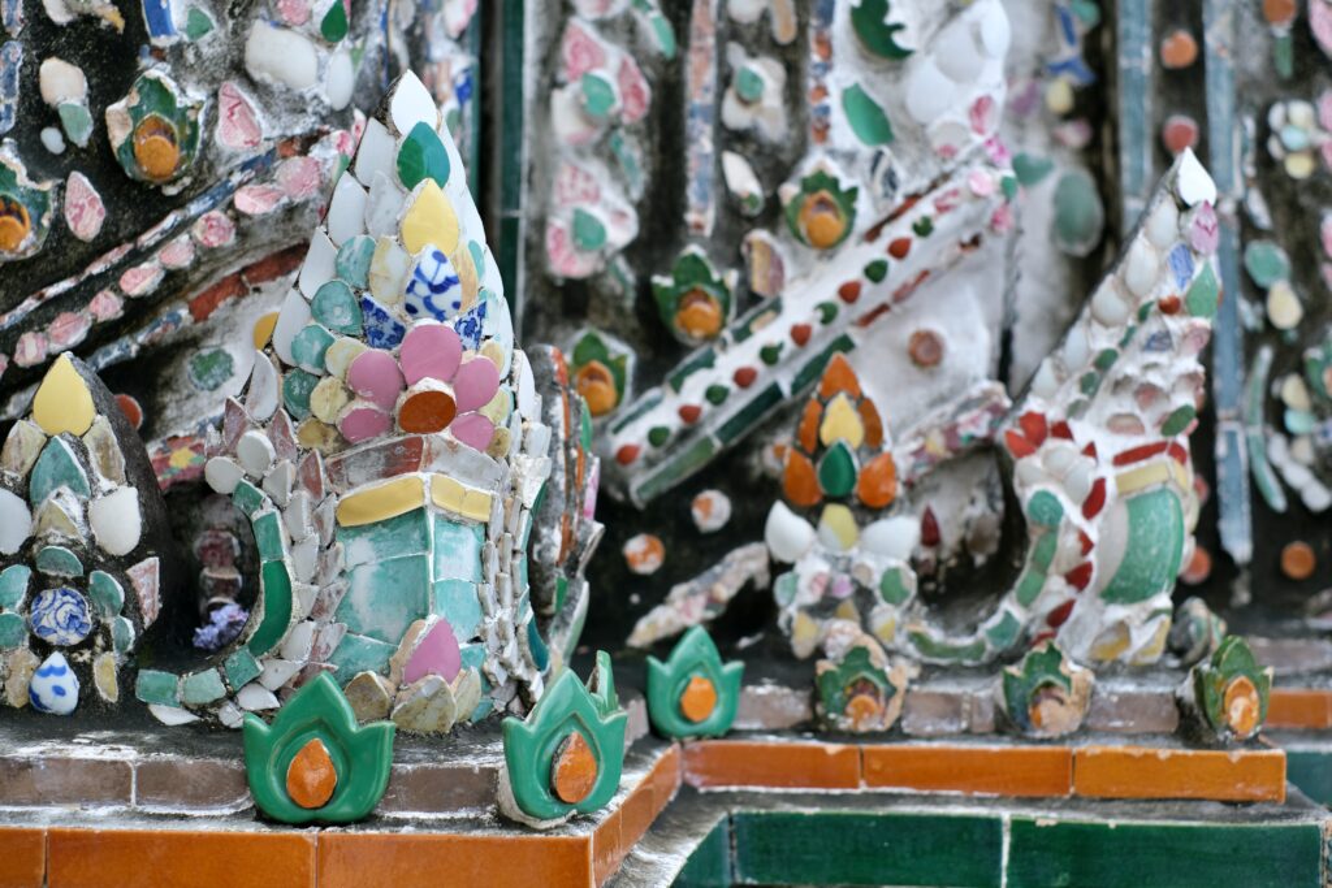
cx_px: 666
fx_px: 1961
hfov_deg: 37.5
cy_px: 444
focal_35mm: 53
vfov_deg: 25.5
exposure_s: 1/320
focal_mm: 35
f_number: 3.2
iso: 160
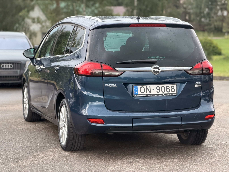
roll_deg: -0.5
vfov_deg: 14.8
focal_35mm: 100
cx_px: 114
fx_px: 662
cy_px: 86
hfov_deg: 19.6
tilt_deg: -4.3
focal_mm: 16.89
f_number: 2.8
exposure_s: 1/121
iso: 250
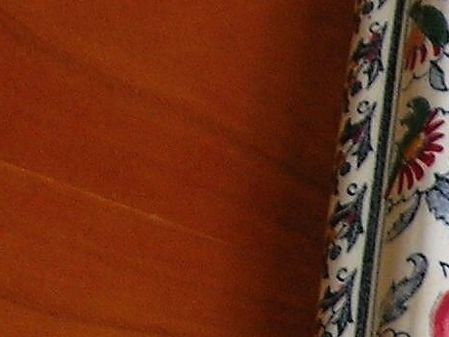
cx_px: 1042
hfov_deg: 8.5
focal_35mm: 214
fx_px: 2776
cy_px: 500
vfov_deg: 6.8
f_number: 2.8
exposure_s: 1/18.1
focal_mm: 7.8
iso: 64
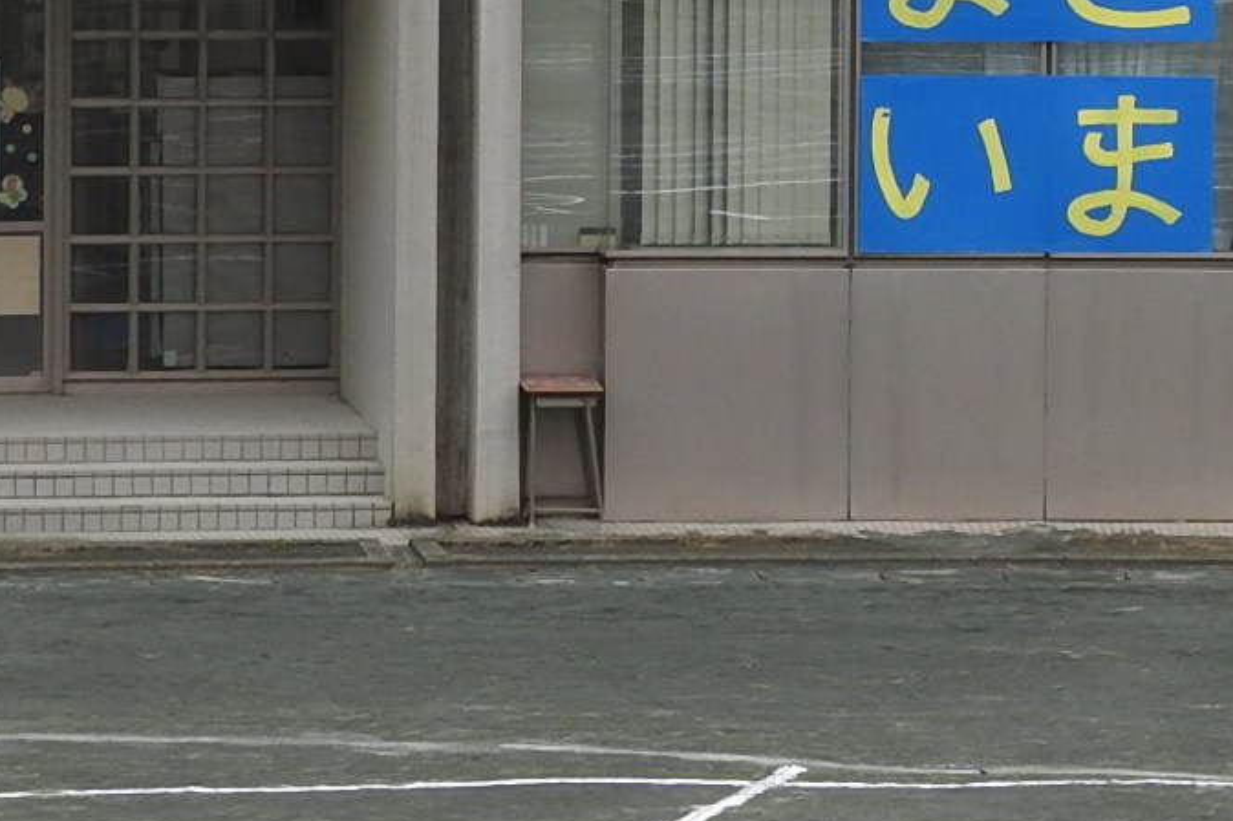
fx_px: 11402
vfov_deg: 4.1
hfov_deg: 6.1
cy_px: -82
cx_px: 1599
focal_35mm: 333
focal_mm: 17
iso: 100
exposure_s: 1/125
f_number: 4.8
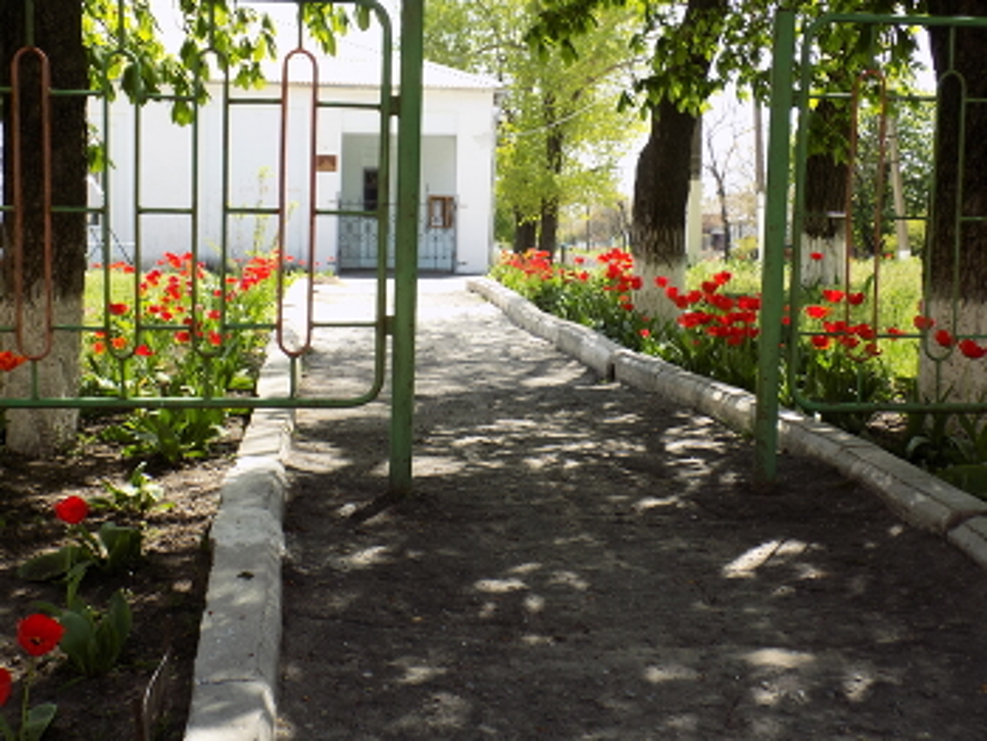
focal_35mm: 52
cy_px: 370
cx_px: 494
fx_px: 1484
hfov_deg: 36.8
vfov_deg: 28.1
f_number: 3.9
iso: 80
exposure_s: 1/200
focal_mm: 9.3
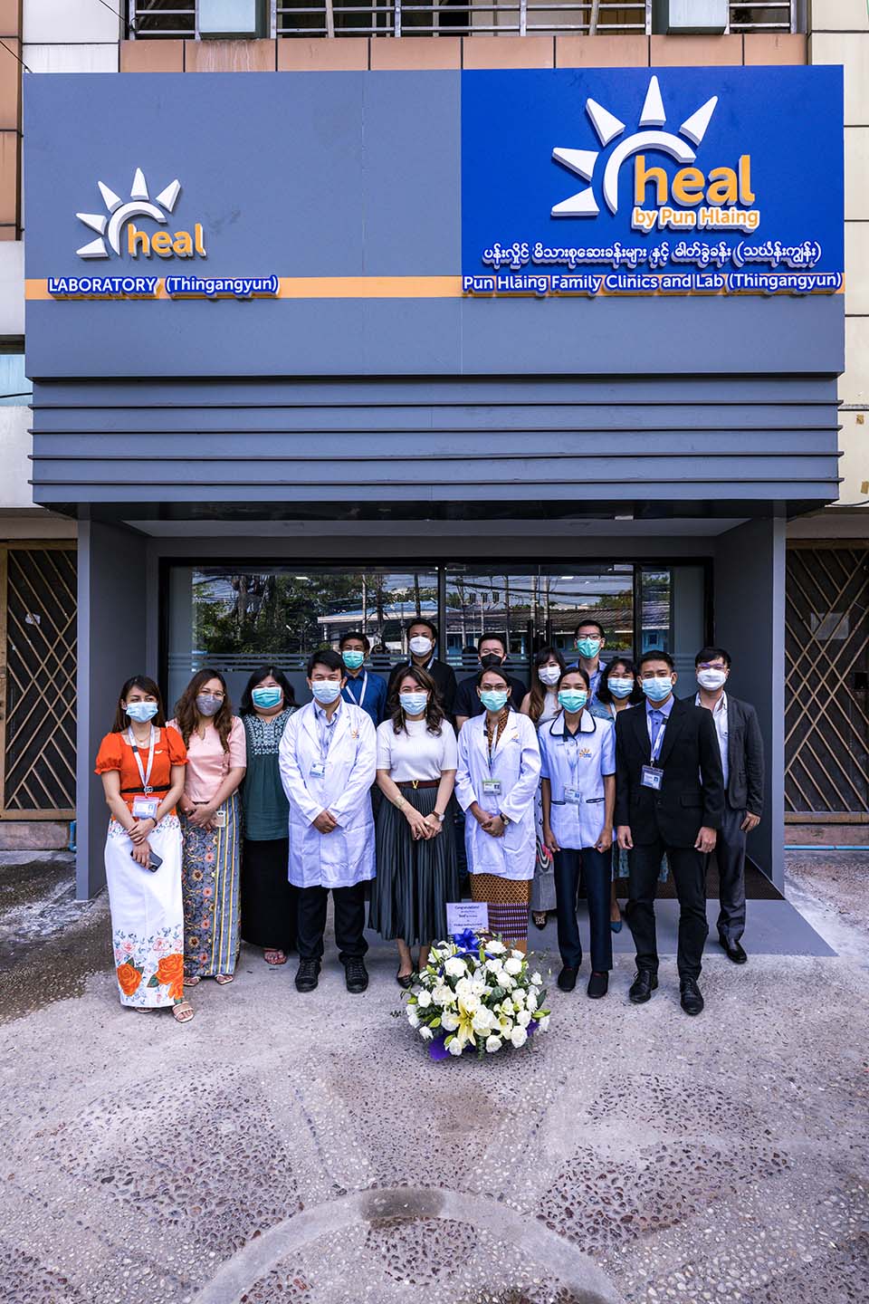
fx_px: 597
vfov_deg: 95.0
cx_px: 434
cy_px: 652
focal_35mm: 16
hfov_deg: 72.1
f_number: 8
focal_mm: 16.5
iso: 280
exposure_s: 1/250
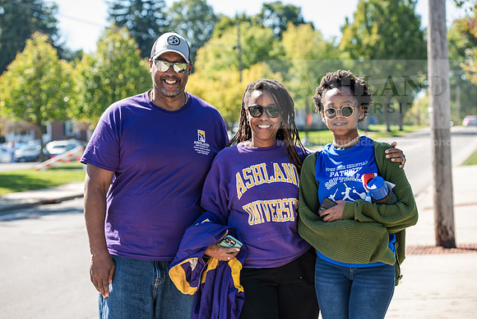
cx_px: 238
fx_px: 1259
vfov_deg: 14.4
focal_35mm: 95
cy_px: 160
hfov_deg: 21.5
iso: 100
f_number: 4.5
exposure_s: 1/160
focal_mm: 95
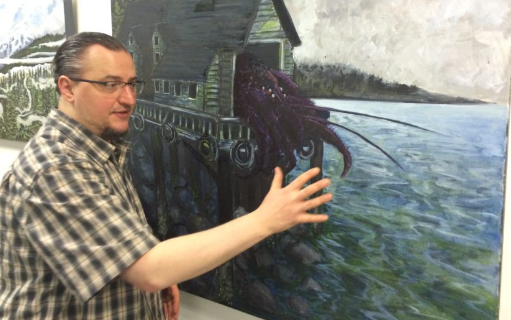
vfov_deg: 40.5
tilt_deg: -5.3
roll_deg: -0.9
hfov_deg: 61.2
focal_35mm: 31
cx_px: 255
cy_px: 132
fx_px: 432
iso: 160
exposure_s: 1/30
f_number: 2.2
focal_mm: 4.15
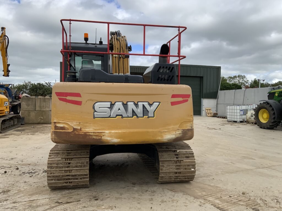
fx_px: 236
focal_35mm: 29
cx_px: 141
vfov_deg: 48.2
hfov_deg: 61.7
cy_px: 106
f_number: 1.8
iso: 16
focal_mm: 3
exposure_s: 1/1311
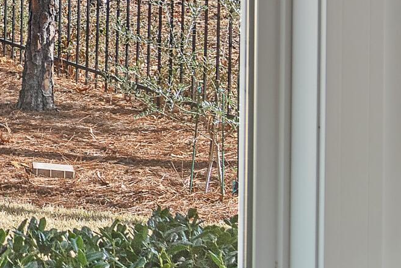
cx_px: -466
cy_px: -166
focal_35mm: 137
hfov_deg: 12.6
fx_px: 1526
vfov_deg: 9.6
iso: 100
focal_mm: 20
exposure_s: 1/13
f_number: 5.6
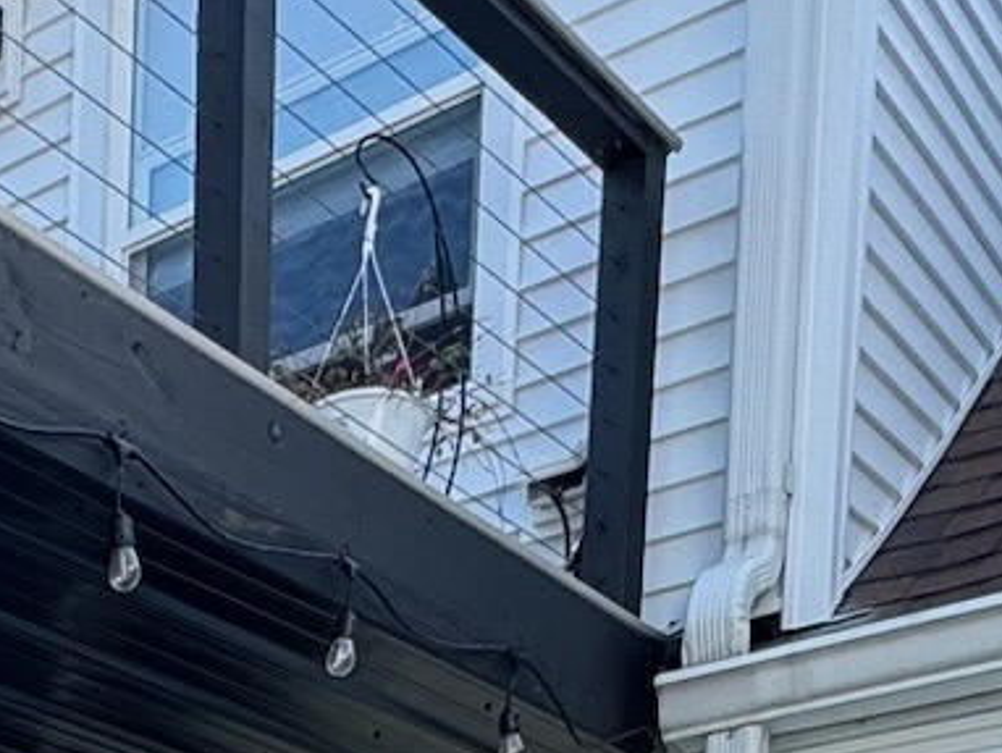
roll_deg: -1.5
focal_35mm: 75
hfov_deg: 23.2
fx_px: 2172
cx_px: -278
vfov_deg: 14.9
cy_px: 1627
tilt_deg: -4.6
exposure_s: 1/412
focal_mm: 2.22
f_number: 2.2
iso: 40
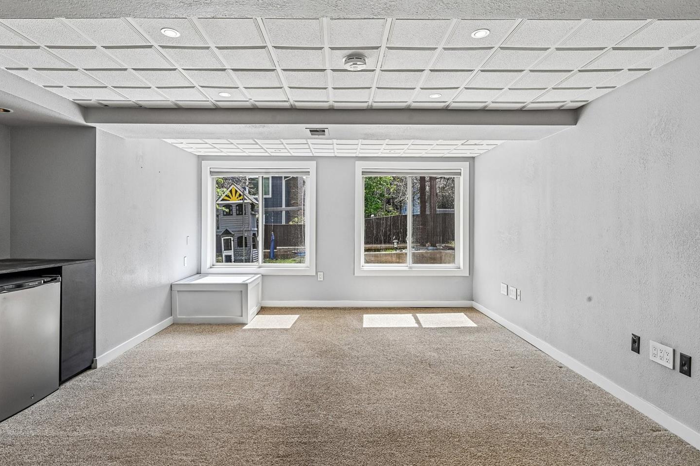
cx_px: 319
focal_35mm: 20
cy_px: 228
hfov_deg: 85.1
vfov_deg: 63.0
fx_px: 380
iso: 250
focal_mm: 17.5
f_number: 10
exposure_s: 1/100
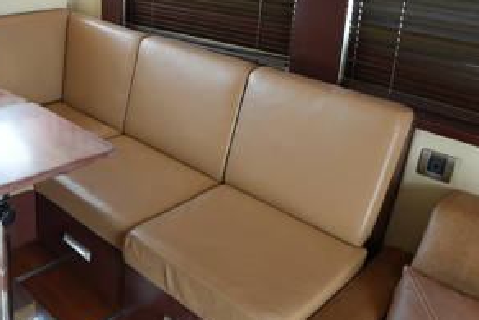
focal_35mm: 37
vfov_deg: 35.9
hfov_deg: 48.2
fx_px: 493
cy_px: 133
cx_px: 79
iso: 100
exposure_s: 1/50
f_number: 2.5
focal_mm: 12
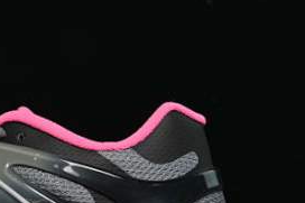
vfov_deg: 6.8
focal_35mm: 201
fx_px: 1702
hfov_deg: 10.1
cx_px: -15
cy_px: 176
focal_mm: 50
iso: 160
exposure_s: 1/60
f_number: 6.3
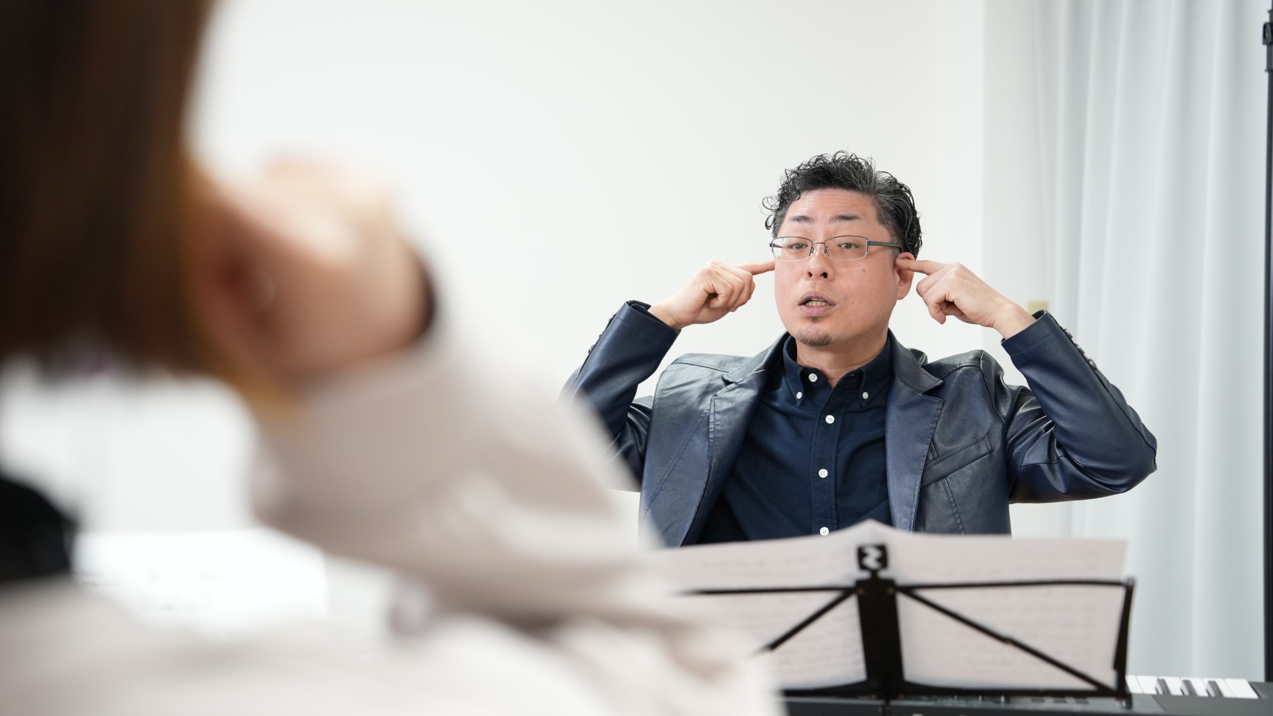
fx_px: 1890
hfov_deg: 37.2
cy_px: 367
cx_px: 641
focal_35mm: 56
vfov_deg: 21.5
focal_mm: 53
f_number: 2.8
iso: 1000
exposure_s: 1/200
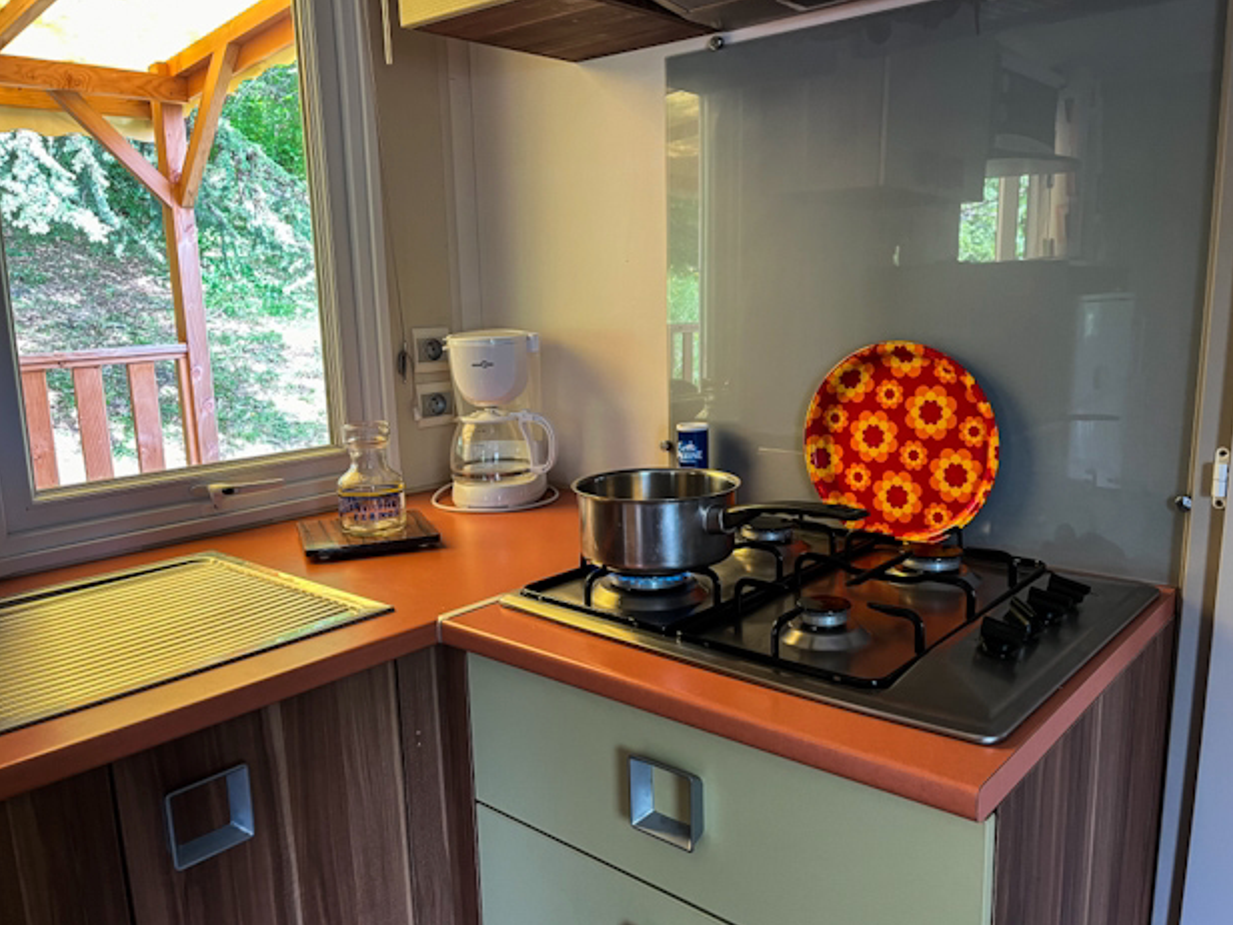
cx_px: 639
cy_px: 473
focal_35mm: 27
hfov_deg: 65.3
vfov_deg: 51.4
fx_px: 962
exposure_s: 1/80
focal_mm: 5.1
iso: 125
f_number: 1.6
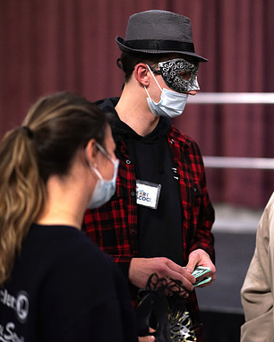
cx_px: 248
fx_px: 1226
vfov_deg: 15.9
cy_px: 170
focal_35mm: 121
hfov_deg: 12.7
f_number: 1.8
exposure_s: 1/125
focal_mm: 85
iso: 2500
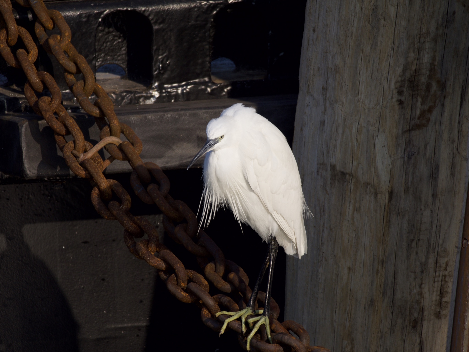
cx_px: 234
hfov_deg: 2.5
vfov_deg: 1.9
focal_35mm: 800
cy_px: 176
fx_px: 10839
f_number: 6.3
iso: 200
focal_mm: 400
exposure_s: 1/1000
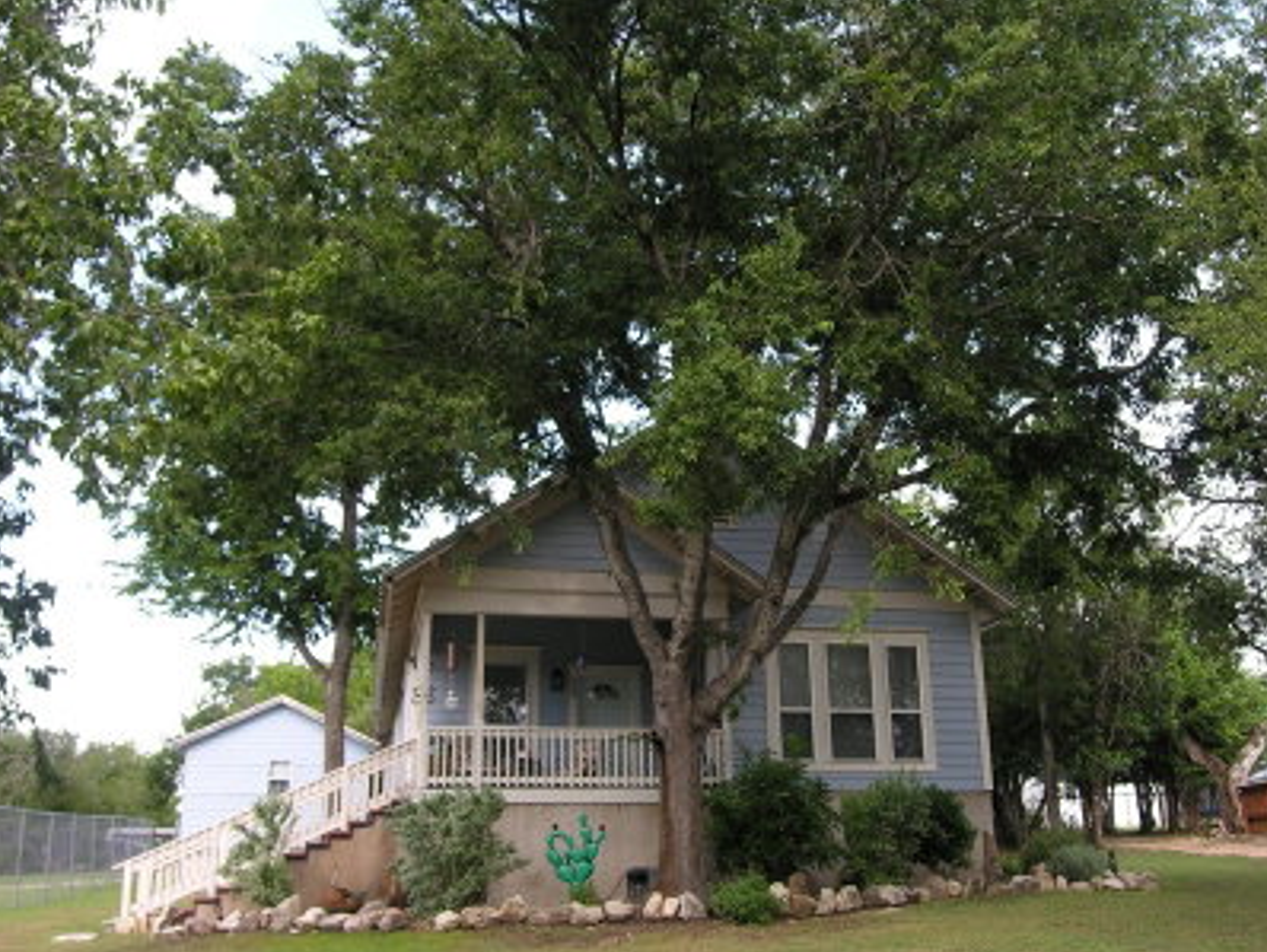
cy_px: 500
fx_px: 1318
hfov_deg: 51.3
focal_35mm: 36
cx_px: 688
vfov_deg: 39.7
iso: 50
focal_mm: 7
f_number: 3.8
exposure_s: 1/83.5
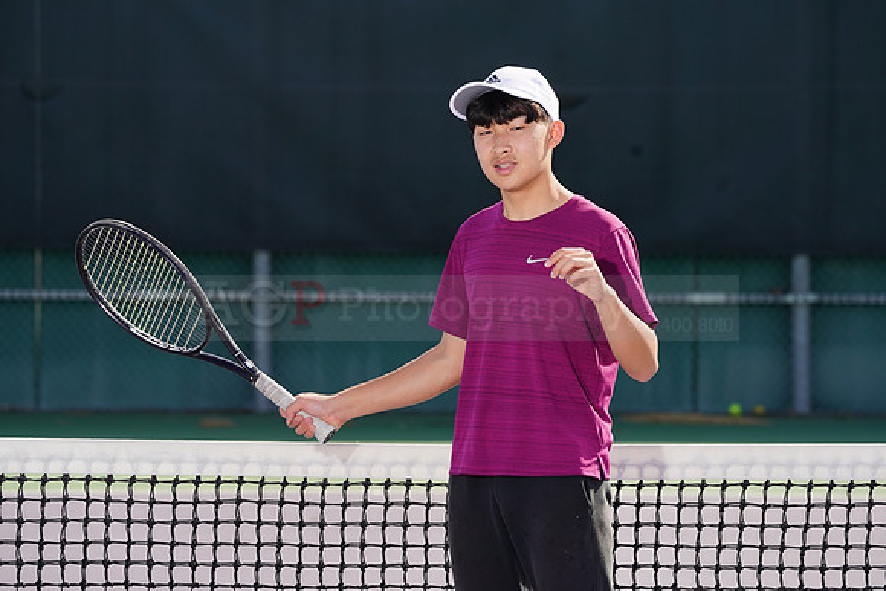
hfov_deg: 9.6
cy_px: 296
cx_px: 443
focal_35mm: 215
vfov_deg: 6.4
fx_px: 5292
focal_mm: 215
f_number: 8
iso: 100
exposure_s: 1/250
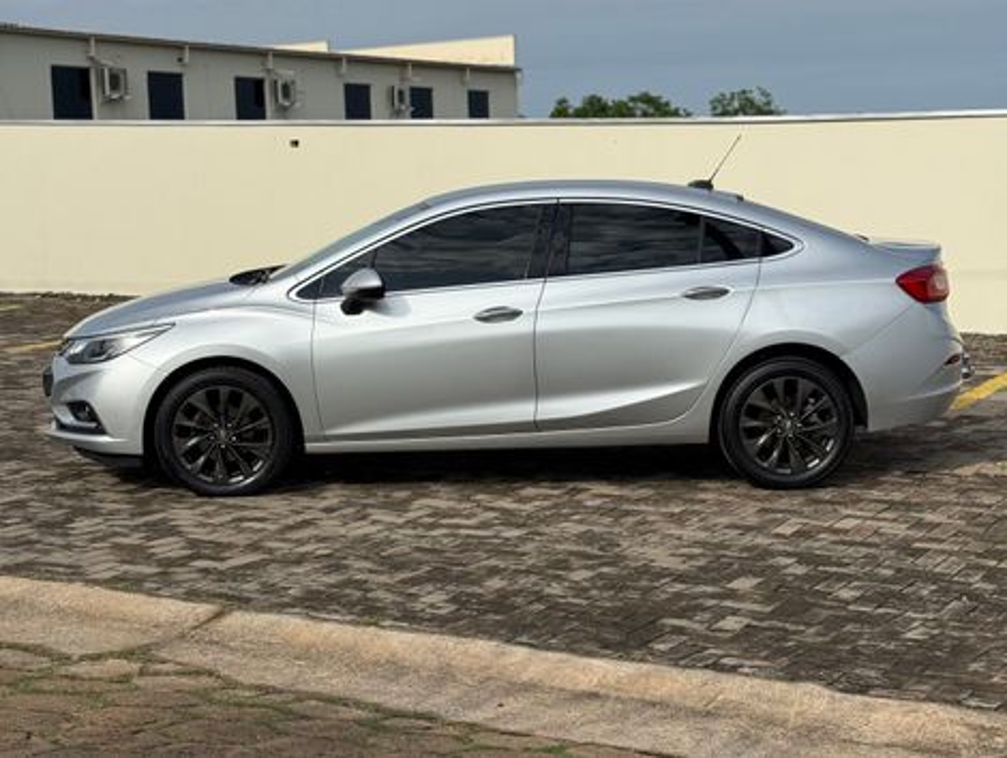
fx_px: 1398
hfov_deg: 39.6
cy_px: 379
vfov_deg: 30.3
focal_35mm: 48
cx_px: 504
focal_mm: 6.76
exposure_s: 1/9901
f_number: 1.78
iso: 64
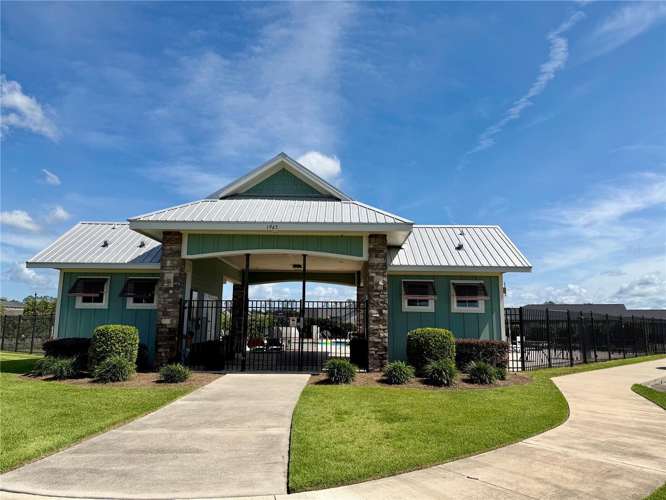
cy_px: 250
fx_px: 462
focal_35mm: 24
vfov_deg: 56.8
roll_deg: -0.4
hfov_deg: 71.6
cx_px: 333
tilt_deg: +9.3
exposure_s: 1/7353
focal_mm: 6.76
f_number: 1.78
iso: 80
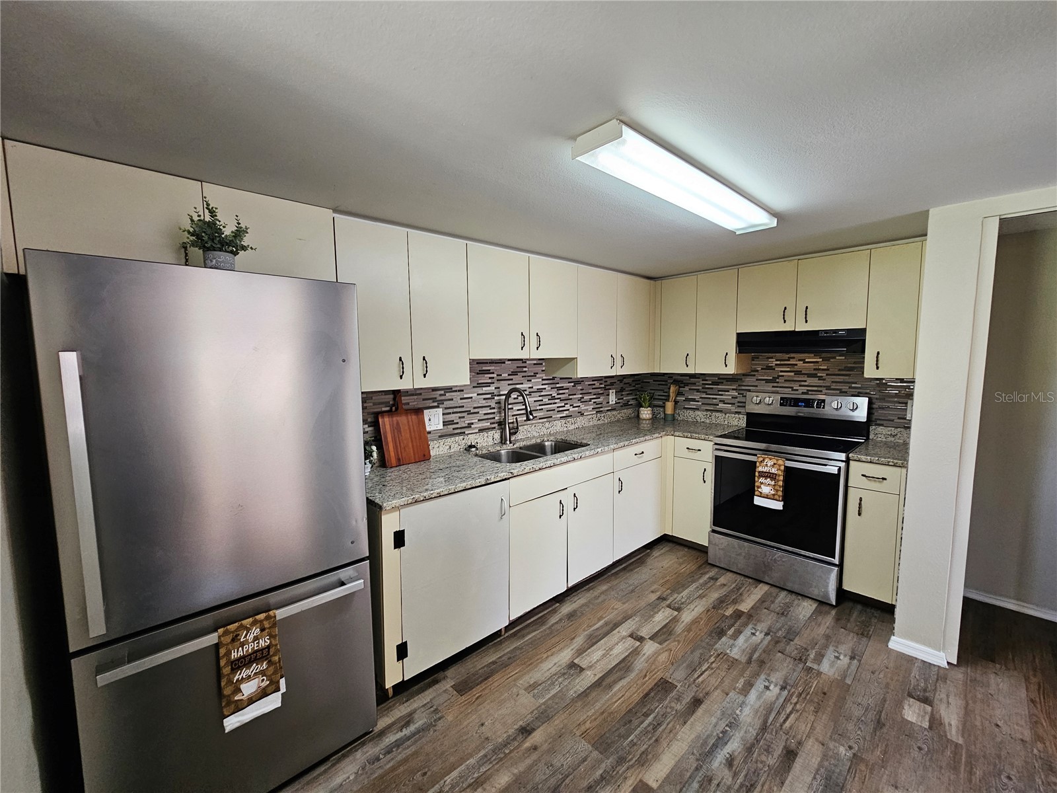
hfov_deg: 106.2
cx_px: 528
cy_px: 396
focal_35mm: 13
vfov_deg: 89.9
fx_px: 397
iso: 200
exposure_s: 1/60
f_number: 2.2
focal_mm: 2.2
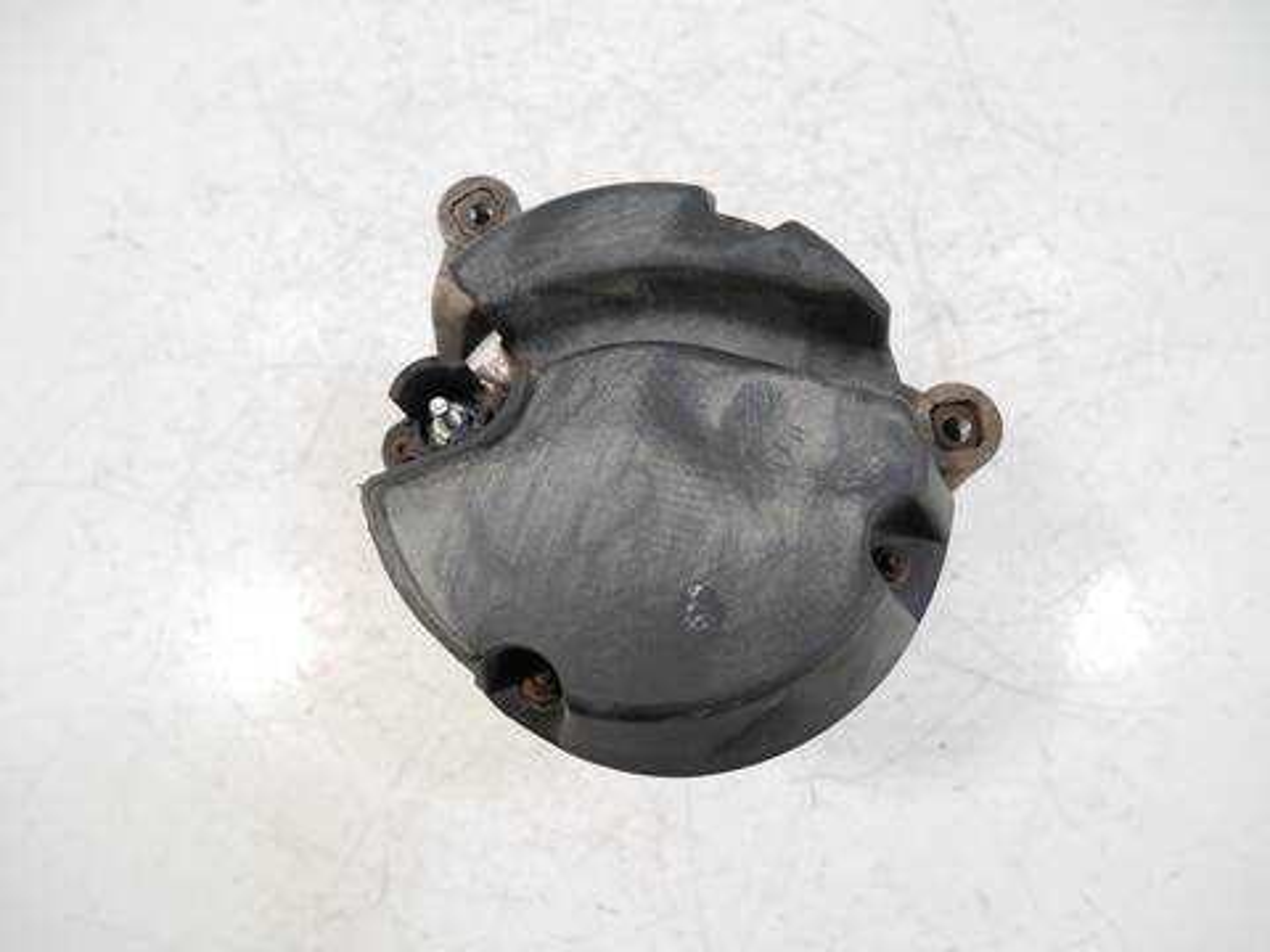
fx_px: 881
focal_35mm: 24
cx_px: 635
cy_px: 476
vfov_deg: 56.8
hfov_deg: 71.6
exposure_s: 1/60
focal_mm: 12
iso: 800
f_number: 3.5
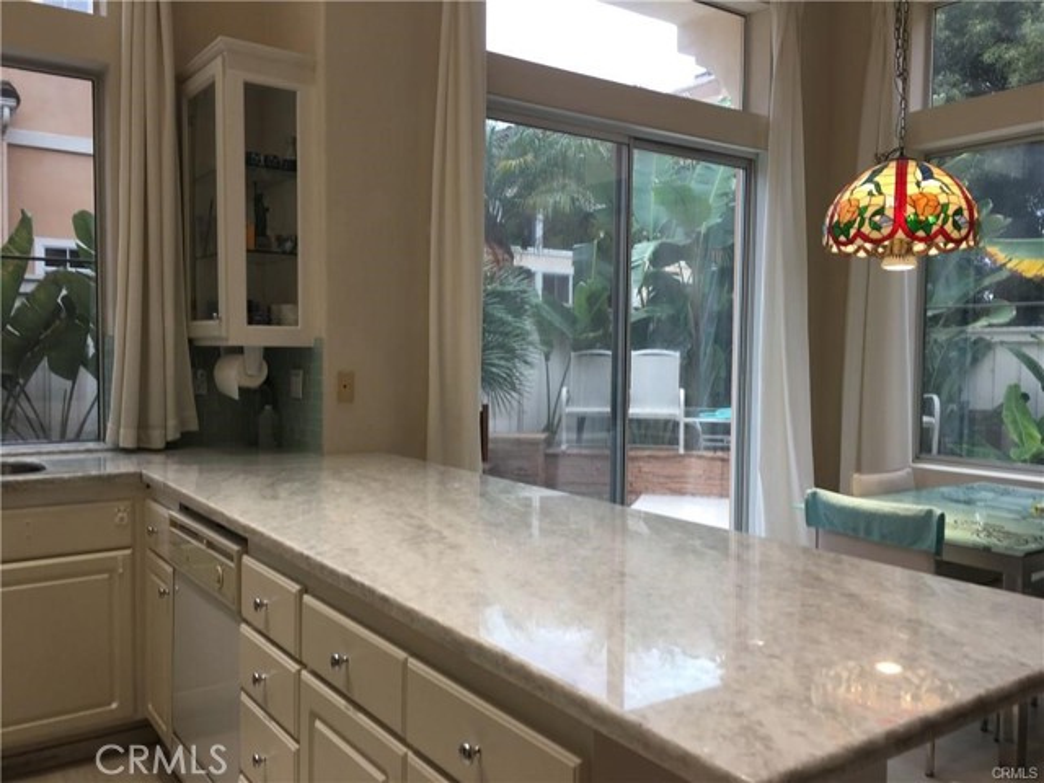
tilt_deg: -0.2
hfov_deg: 61.7
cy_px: 392
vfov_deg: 48.2
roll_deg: -0.8
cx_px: 522
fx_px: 875
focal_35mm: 29
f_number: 2.2
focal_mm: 4.15
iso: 25
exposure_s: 1/30
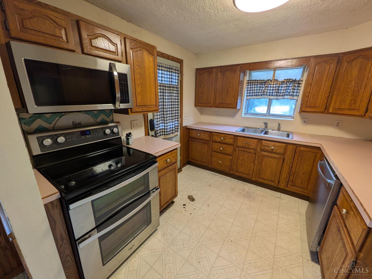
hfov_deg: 102.1
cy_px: 140
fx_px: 150
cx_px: 186
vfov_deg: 85.7
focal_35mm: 14
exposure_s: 1/40
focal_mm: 1.85
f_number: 2.2
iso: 69
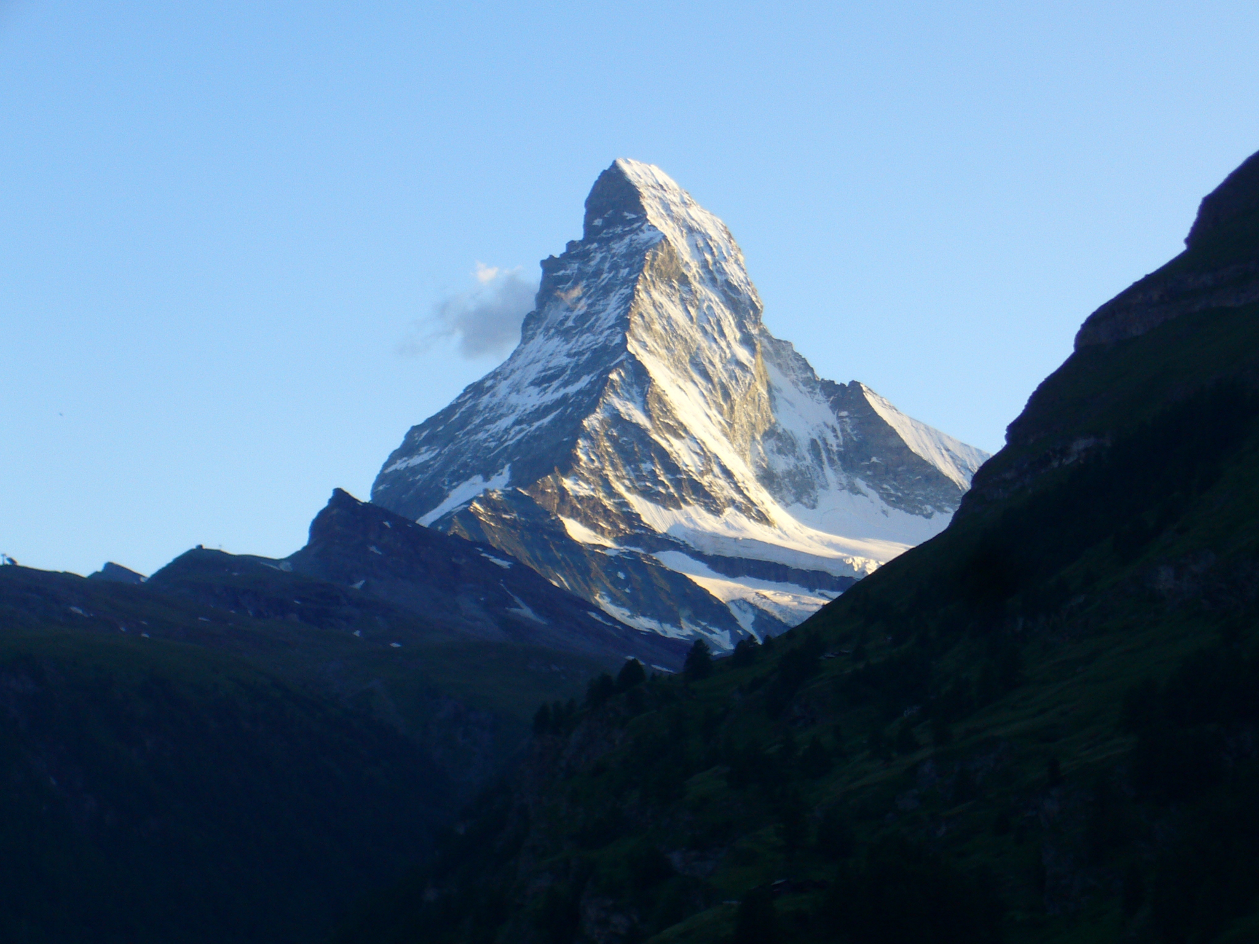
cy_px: 472
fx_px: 3819
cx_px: 630
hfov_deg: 18.7
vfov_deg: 14.1
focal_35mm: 105
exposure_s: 1/125
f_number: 5
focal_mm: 17.4
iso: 80
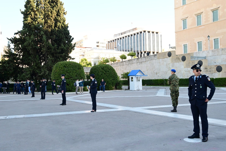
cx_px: 112
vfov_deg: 38.4
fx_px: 217
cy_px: 75
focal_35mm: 35
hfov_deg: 55.1
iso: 640
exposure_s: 1/640
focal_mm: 33.5
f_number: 4.5
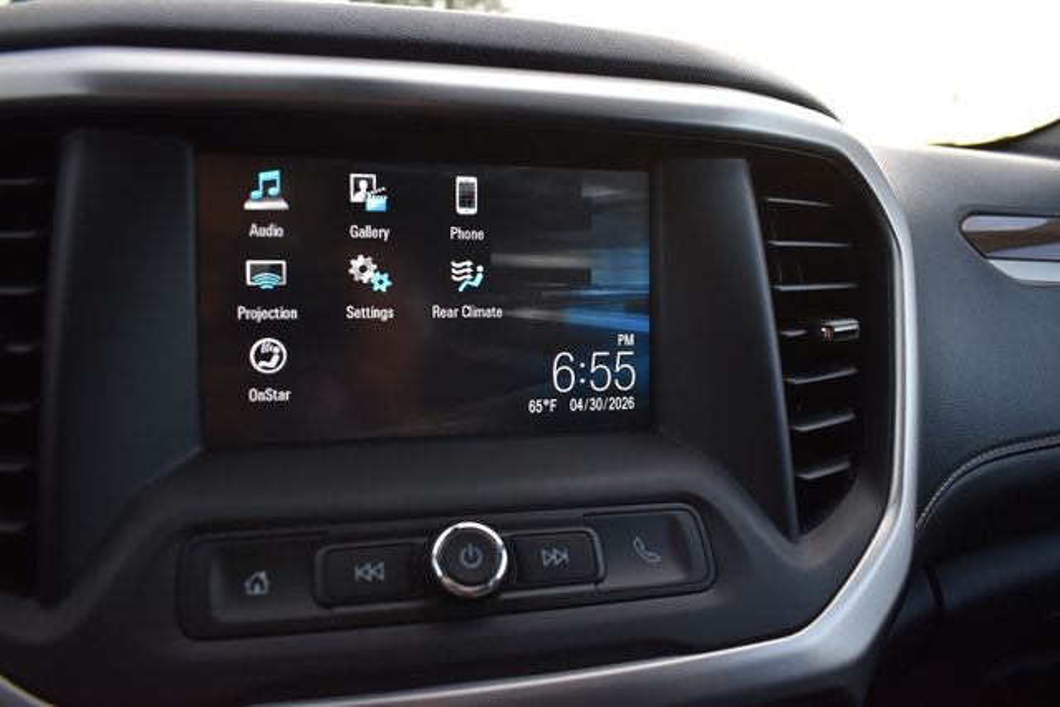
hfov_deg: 67.4
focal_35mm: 27
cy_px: 354
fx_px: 795
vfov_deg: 48.0
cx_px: 530
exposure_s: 1/250
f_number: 3.5
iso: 640
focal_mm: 18
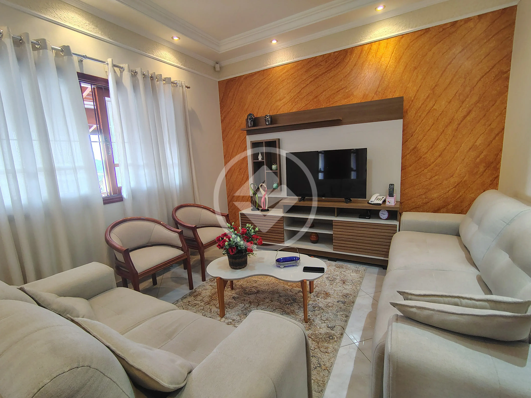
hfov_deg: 94.5
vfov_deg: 78.1
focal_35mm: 16
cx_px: 266
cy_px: 199
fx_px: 245
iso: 387
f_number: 2.2
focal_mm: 2.13
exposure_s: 1/30
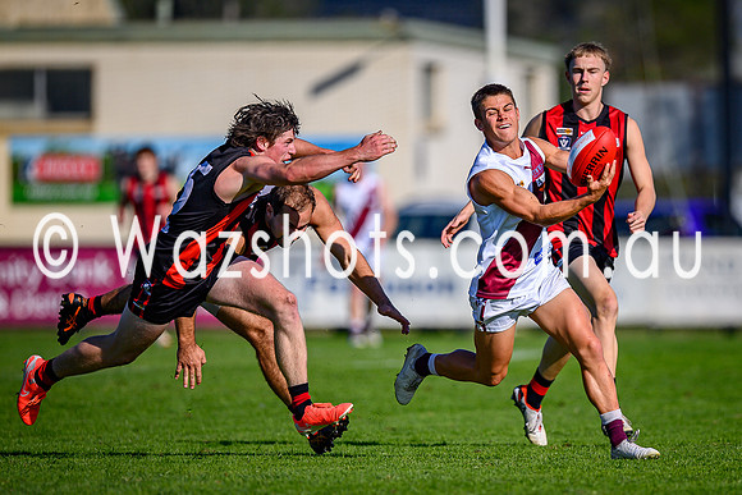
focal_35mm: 705
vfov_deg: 2.0
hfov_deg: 2.9
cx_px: 523
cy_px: 284
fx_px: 14528
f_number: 4
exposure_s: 1/2500
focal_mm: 500
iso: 140
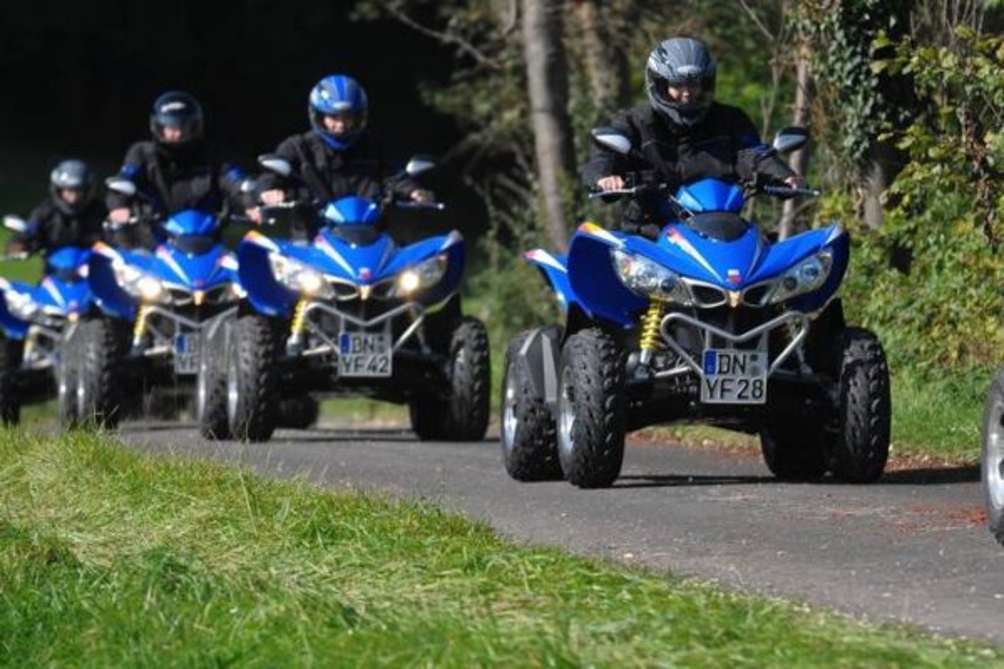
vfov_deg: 4.4
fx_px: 8784
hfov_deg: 6.5
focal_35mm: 315
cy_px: 334
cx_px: 502
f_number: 4
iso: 200
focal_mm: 210
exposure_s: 1/1600
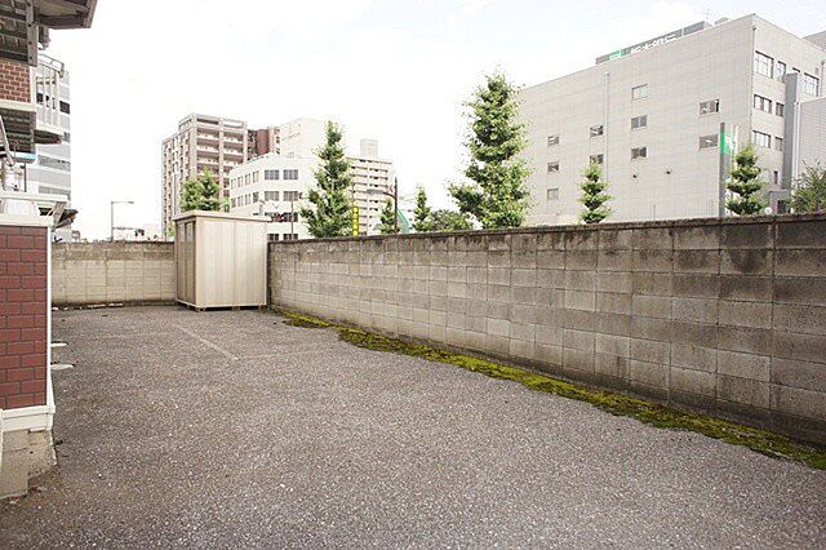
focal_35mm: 24
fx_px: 550
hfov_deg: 73.8
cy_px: 275
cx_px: 413
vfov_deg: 53.1
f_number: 6.3
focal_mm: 16
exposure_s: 1/320
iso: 400
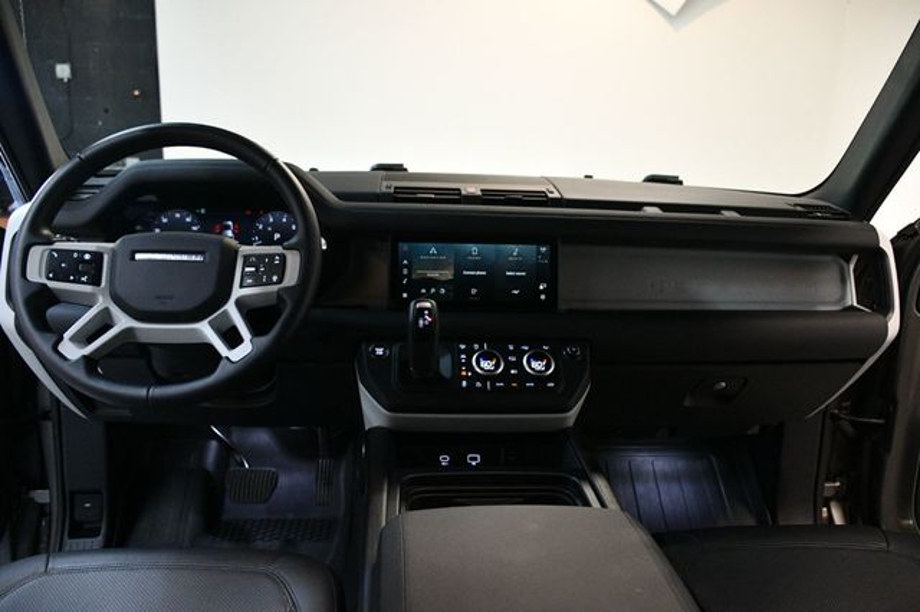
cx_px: 460
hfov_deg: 67.4
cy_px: 306
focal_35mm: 27
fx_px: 690
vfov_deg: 47.9
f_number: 3.5
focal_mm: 18
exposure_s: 1/100
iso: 3200
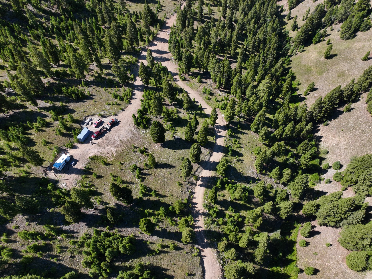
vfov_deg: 56.8
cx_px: 186
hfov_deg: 71.6
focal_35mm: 24
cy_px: 140
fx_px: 258
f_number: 2.8
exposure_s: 1/200
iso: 100
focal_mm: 12.29
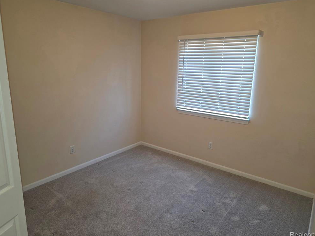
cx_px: 158
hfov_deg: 71.6
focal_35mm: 24
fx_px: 218
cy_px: 117
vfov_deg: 56.8
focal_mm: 6.3
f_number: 1.7
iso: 125
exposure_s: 1/60.2
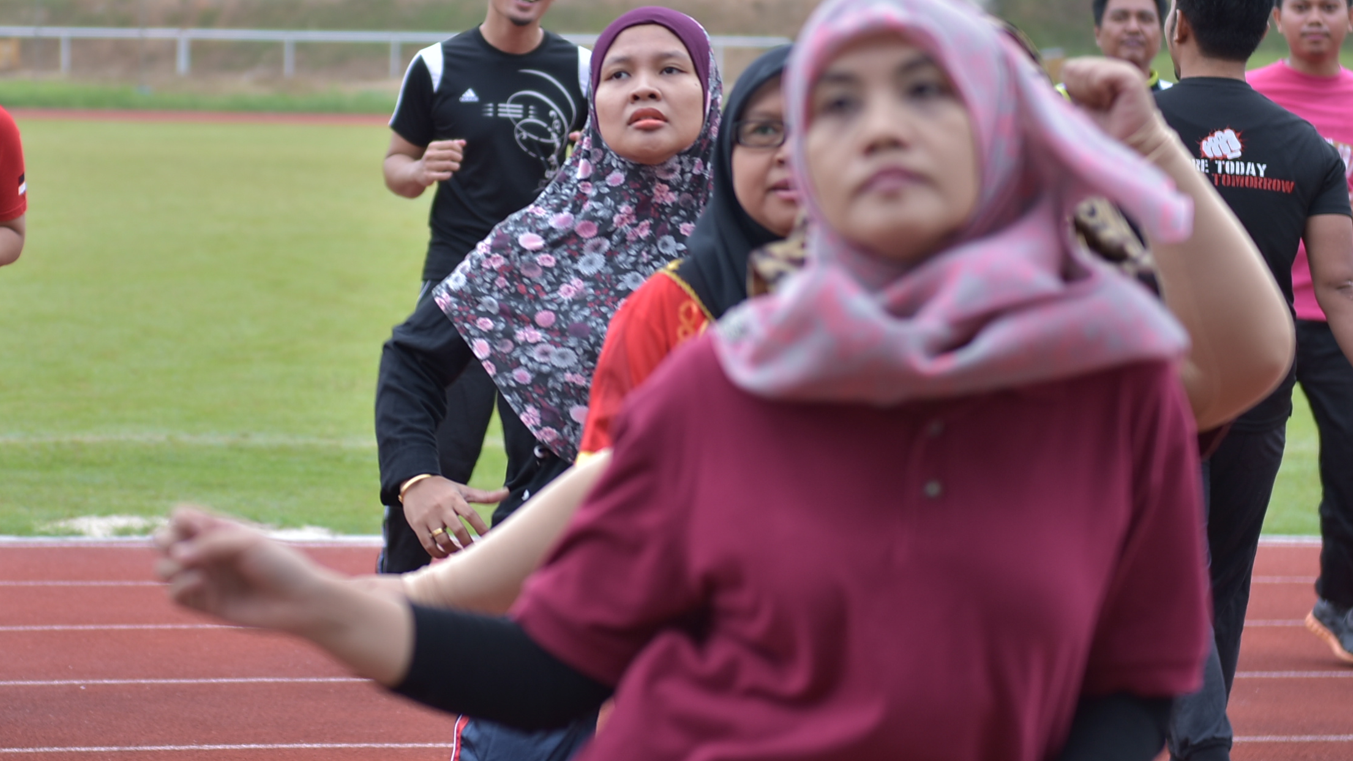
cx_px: 473
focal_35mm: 149
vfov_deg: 8.1
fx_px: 5345
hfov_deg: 14.4
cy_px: 160
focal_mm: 70
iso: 100
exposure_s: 1/200
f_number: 2.8
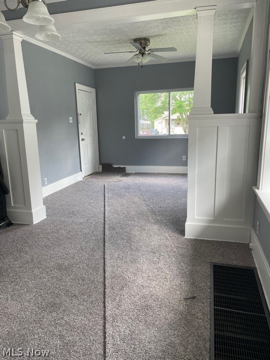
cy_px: 180
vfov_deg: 67.3
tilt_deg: -11.3
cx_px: 135
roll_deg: +0.7
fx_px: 270
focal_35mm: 26
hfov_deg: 53.1
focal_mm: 4.2
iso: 100
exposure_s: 1/121
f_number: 1.6
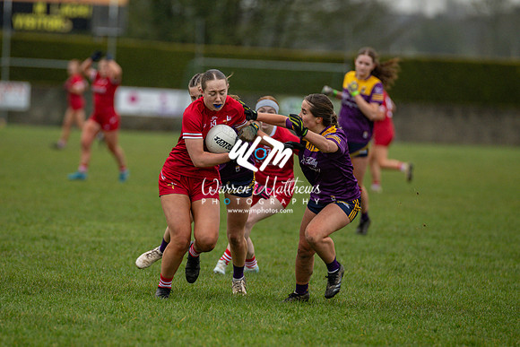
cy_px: 188
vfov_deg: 3.3
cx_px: 210
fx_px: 6088
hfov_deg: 4.9
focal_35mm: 421
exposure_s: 1/640
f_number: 2.8
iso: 800
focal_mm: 300
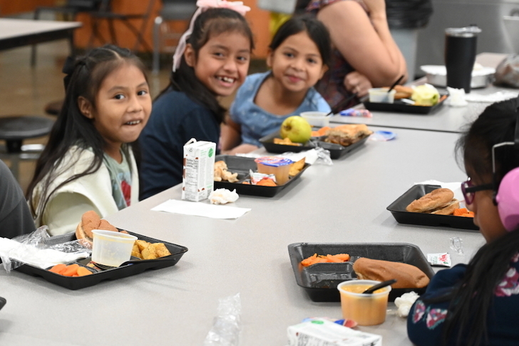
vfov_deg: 15.2
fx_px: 1297
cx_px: 171
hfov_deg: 22.5
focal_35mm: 90
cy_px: 120
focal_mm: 64
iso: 4500
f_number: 4
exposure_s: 1/250
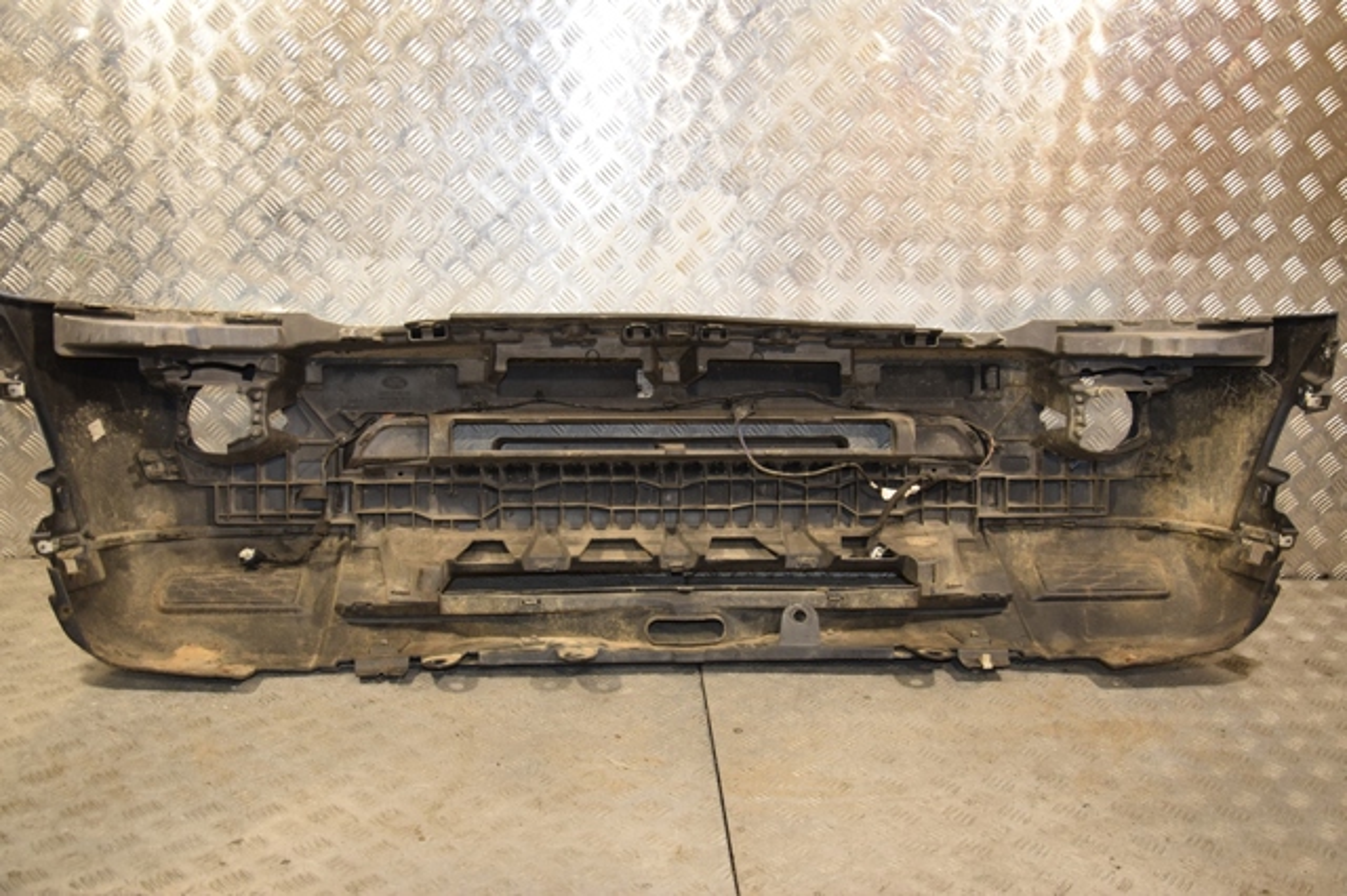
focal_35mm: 33
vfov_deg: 39.9
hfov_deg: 57.2
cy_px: 448
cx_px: 674
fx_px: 1234
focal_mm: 22
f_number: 5
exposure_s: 1/200
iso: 800
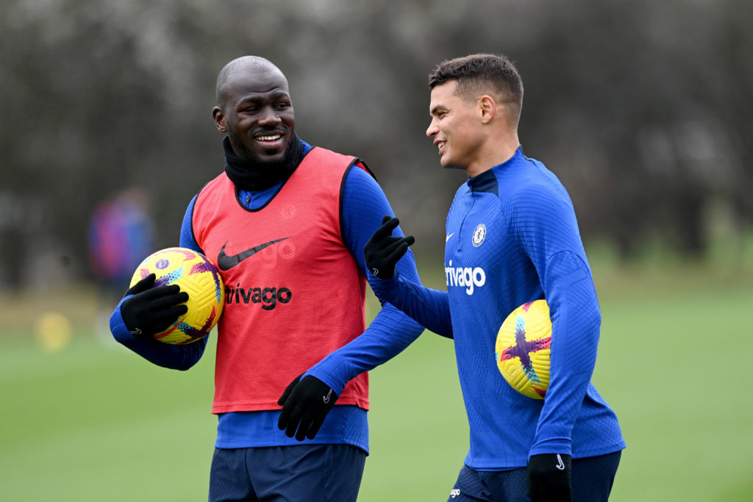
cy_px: 251
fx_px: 8367
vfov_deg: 3.4
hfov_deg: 5.2
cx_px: 376
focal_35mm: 400
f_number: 4
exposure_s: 1/2000
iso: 800
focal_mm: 400
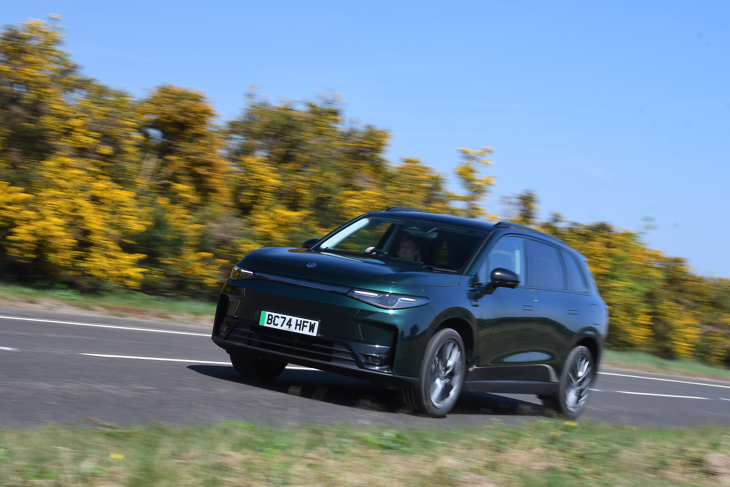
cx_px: 365
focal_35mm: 75
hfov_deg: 27.0
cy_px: 244
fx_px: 1521
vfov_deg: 18.2
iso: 200
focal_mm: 50
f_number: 13
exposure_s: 1/80
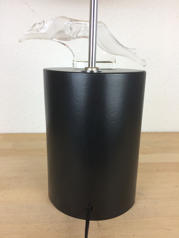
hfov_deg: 48.2
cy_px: 119
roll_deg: -0.1
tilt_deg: -17.7
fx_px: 200
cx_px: 90
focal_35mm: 29
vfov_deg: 61.7
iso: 50
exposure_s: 1/50
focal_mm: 4.15
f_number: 2.2
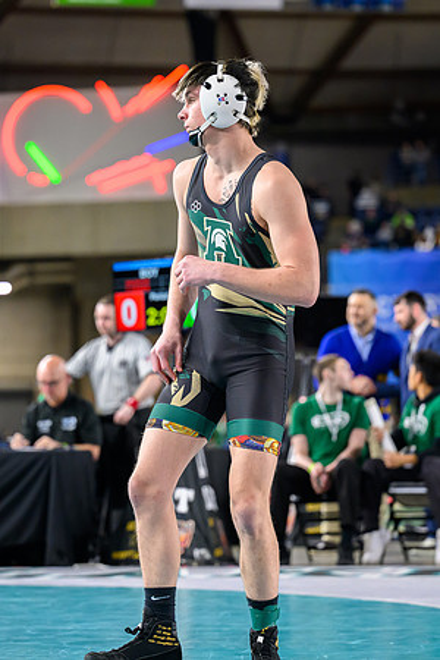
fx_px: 2631
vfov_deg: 14.3
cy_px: 329
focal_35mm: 144
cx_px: 145
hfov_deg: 9.6
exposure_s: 1/800
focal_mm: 95
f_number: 2.8
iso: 3200
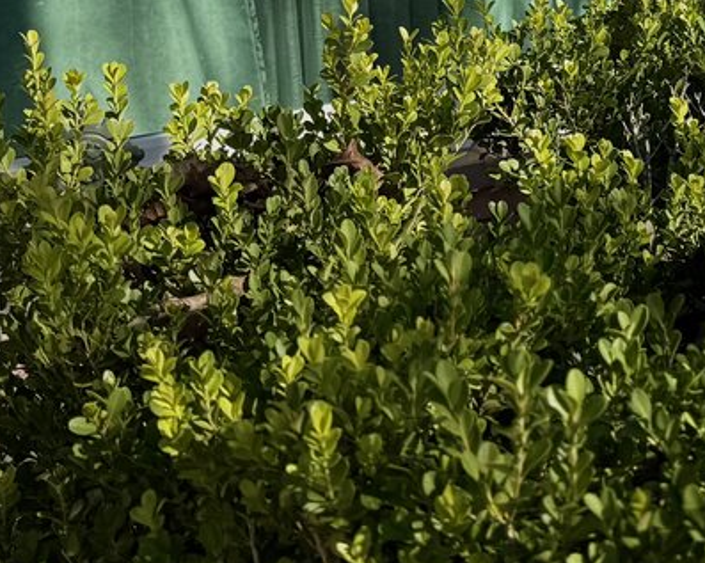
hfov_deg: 21.9
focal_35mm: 85
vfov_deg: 17.0
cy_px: -163
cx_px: 662
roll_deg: +2.5
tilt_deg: -3.0
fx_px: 1772
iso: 80
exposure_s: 1/3759
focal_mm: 6.76
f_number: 1.78
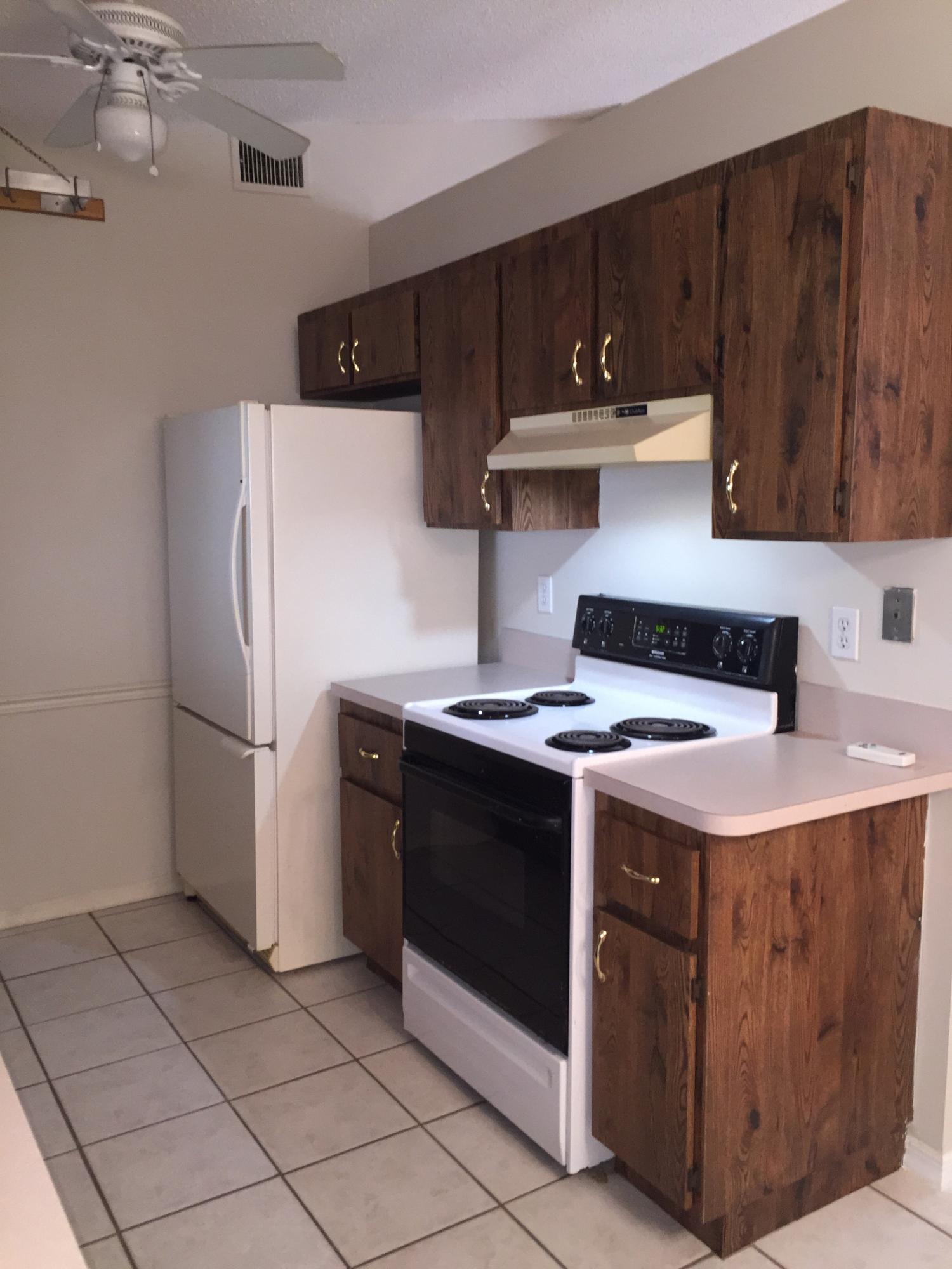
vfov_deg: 61.7
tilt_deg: -7.1
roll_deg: +0.3
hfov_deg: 48.2
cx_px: 476
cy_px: 634
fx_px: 1063
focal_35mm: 29
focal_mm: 4.15
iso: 160
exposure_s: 1/24
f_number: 2.2
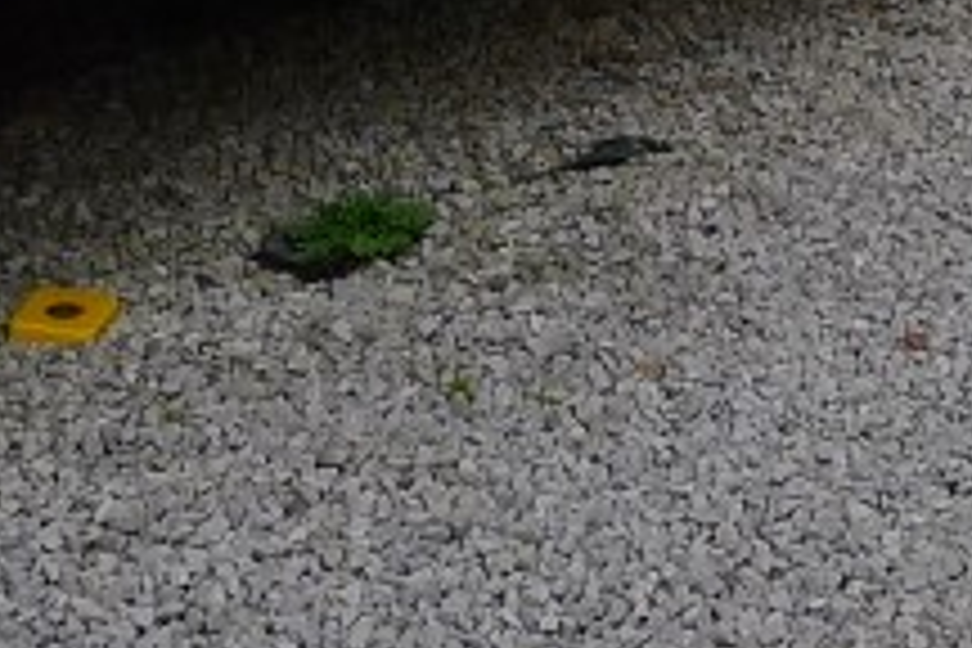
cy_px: -1062
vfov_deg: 9.2
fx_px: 3456
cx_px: 776
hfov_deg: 15.9
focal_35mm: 128
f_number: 4
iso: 80
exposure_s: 1/800
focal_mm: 5.1
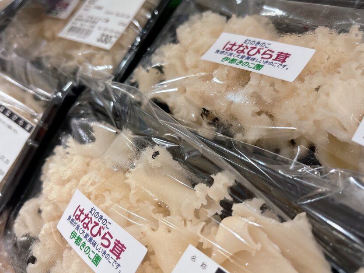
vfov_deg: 46.8
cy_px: 126
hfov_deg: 59.9
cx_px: 171
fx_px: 315
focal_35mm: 30
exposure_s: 1/60
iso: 100
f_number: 1.6
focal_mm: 5.96
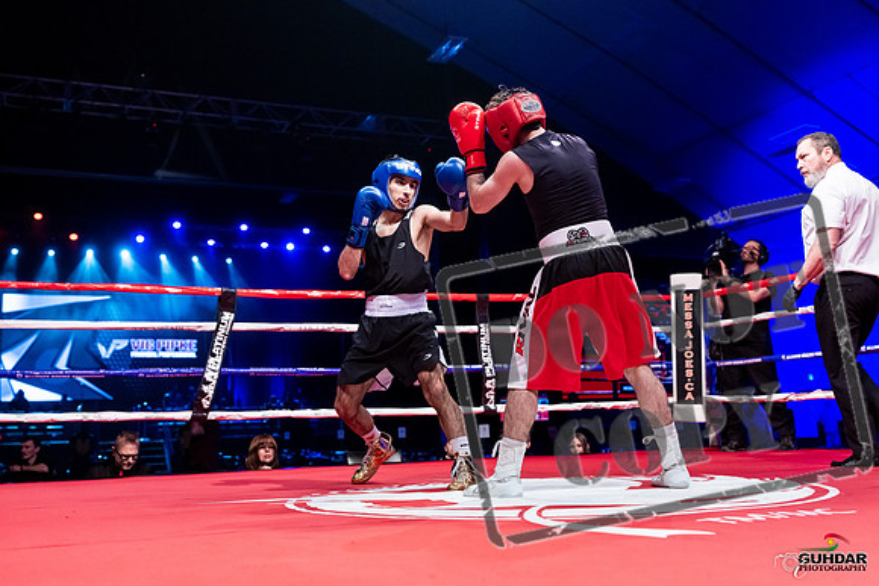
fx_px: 879
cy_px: 293
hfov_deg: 53.1
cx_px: 440
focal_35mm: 36
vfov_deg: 36.9
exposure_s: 1/1000
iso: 4000
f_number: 2.8
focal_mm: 36
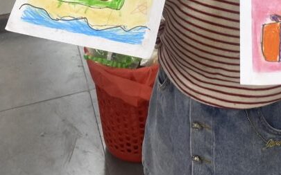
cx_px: 221
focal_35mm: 68
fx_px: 521
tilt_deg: -7.8
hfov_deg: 29.6
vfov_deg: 15.9
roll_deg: +1.5
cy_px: -152
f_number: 1.8
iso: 50
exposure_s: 1/100
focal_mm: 4.25
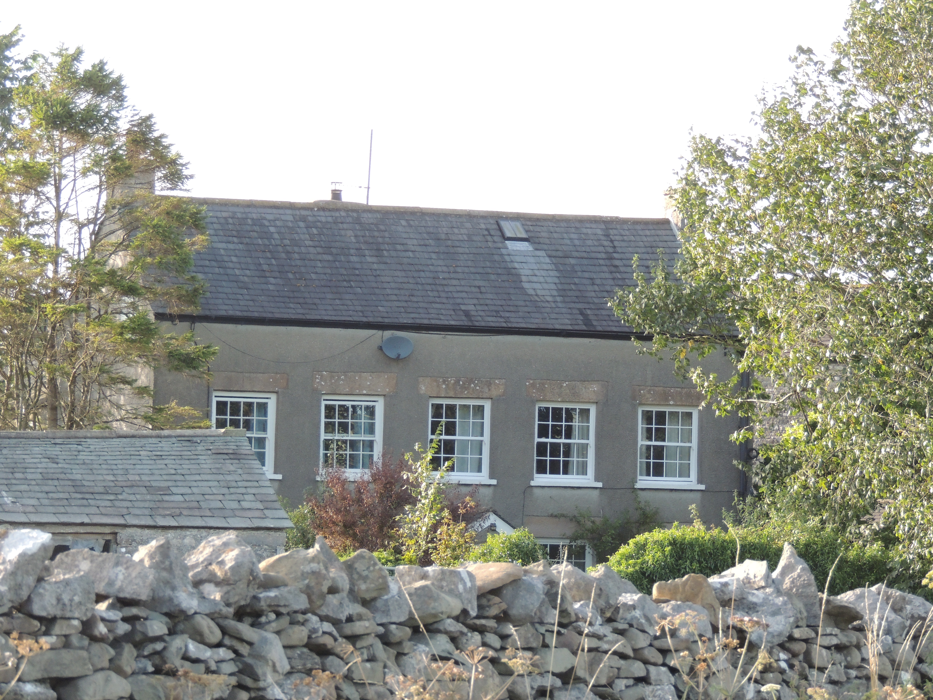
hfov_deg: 11.6
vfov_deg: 8.7
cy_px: 350
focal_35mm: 170
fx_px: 4582
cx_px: 466
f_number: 4.5
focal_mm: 30.3
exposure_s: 1/250
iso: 400
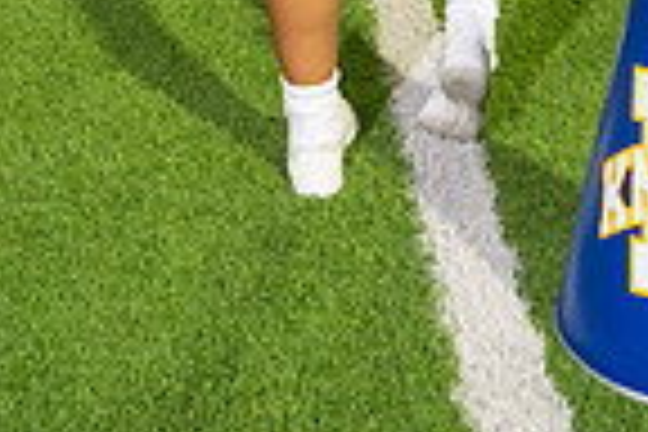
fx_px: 1854
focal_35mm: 103
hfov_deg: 19.8
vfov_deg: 11.4
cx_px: 284
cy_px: -549
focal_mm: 33
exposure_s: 1/200
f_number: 4.5
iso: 1000
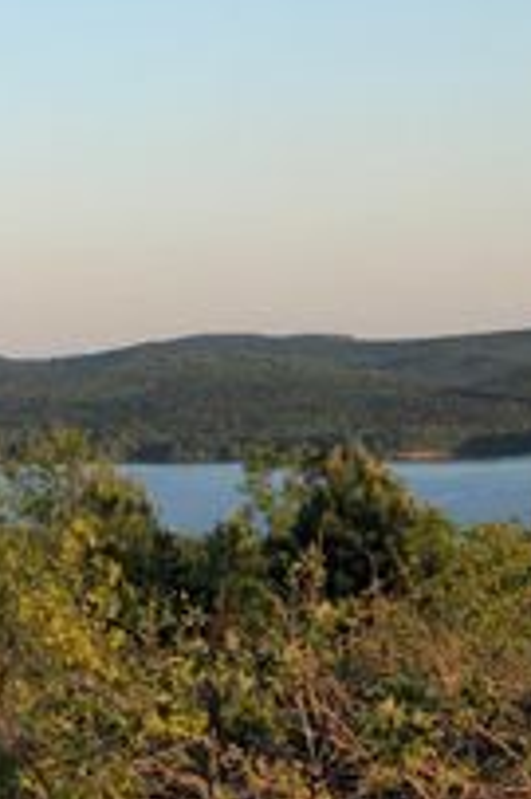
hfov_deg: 9.1
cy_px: 254
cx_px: -319
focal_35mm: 146
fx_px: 3236
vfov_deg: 14.0
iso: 20
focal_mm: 6.6
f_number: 2.8
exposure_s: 1/331
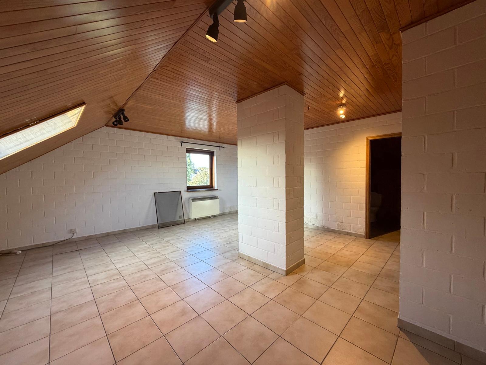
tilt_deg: -2.5
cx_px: 243
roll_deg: +0.3
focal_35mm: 14
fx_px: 197
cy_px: 182
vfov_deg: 85.7
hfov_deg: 102.1
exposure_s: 1/121
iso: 320
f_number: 2.2
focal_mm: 2.22
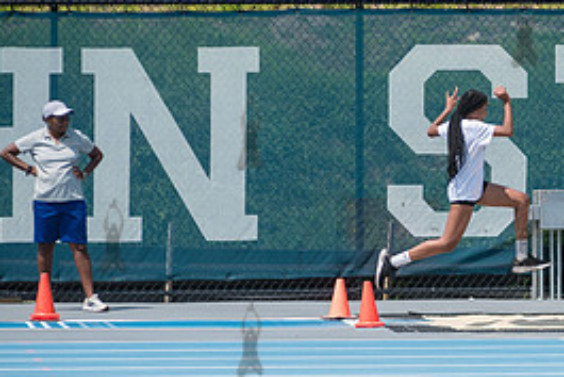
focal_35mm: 416
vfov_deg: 3.3
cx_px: 524
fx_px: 6521
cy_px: 235
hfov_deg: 4.9
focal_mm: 185
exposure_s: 1/2500
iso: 250
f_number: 4.5
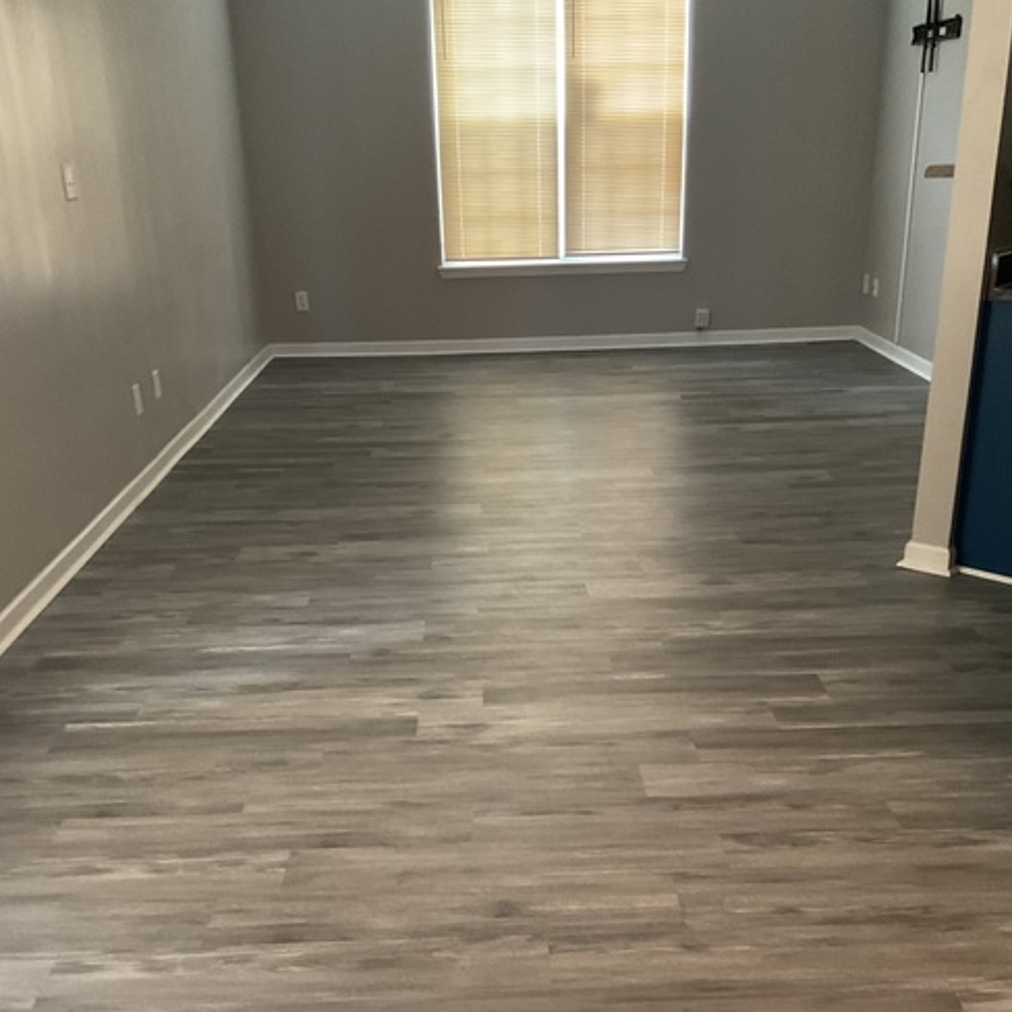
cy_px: 625
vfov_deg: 46.8
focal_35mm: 35
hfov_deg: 47.2
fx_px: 1158
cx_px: 498
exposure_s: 1/30
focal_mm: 3
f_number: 1.8
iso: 250
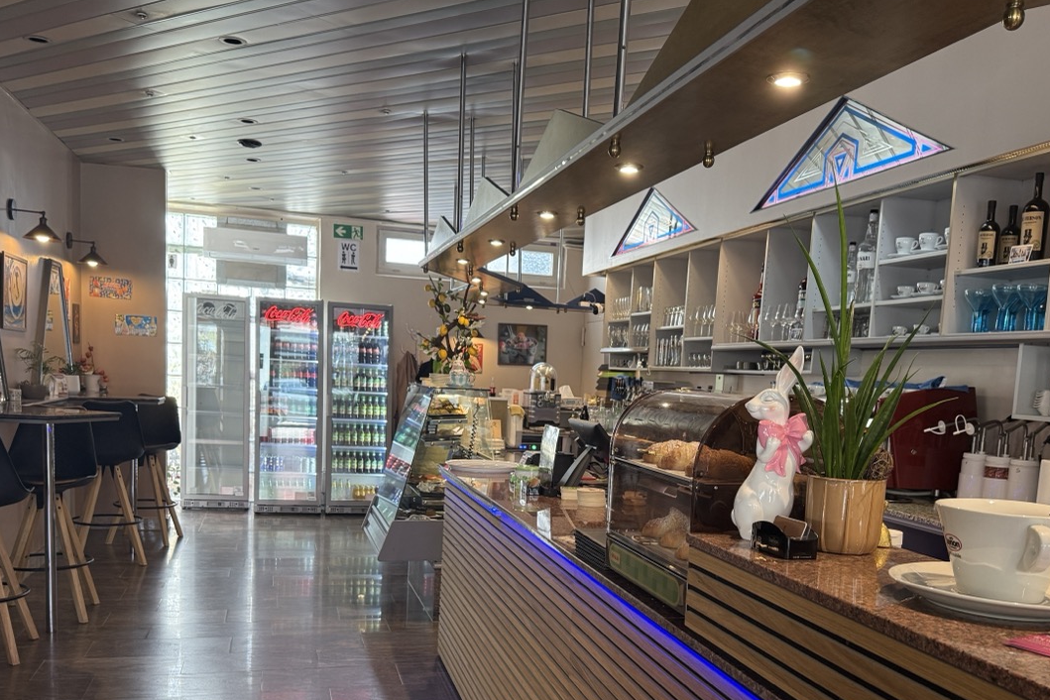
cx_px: 565
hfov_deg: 57.2
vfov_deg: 39.3
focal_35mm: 33
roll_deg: -2.7
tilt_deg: -6.5
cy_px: 486
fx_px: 962
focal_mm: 6.76
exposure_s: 1/100
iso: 160
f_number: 1.78
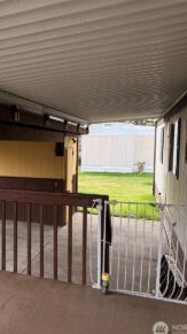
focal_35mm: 36
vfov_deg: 55.3
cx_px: -2
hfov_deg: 30.3
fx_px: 318
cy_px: 169
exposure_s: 1/539
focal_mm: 6.76
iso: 80
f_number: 1.78
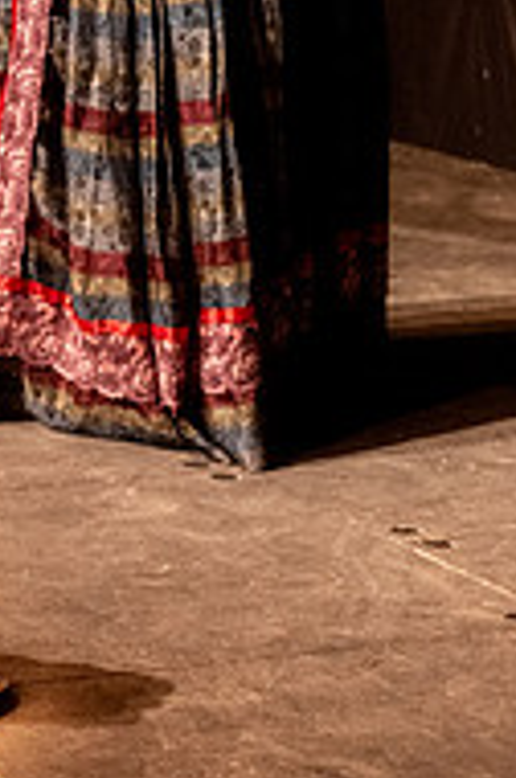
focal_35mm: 178
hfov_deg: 7.7
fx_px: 3841
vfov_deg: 11.4
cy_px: -111
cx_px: 94
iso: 1600
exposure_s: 1/250
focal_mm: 50
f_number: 3.2
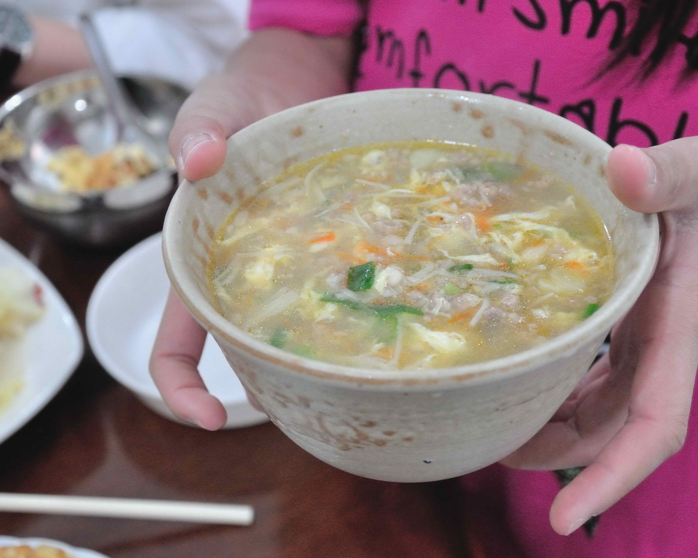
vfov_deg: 26.2
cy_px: 280
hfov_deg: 32.5
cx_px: 362
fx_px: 1198
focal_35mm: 58
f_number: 5.6
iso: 1250
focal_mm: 34
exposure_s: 1/50
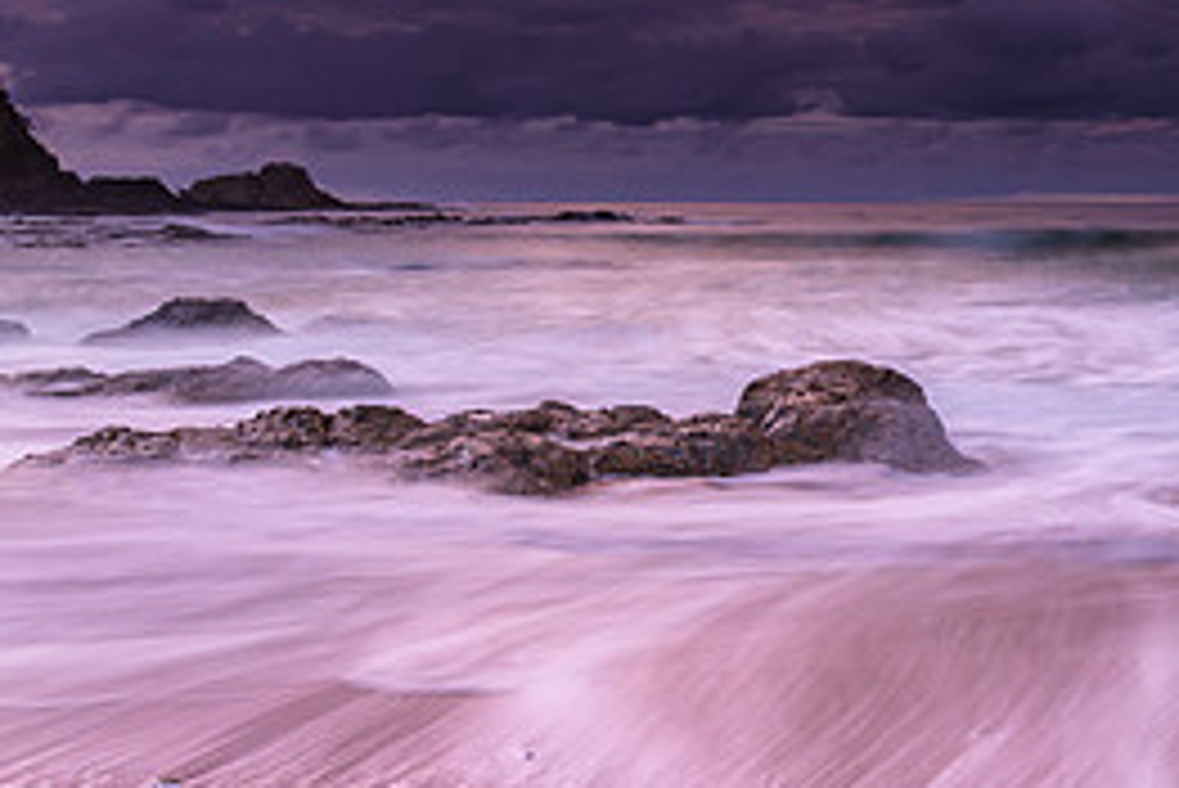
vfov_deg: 24.8
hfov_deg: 35.1
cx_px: 1017
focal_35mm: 54
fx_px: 1769
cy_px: 191
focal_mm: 24
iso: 200
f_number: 8
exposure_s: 4
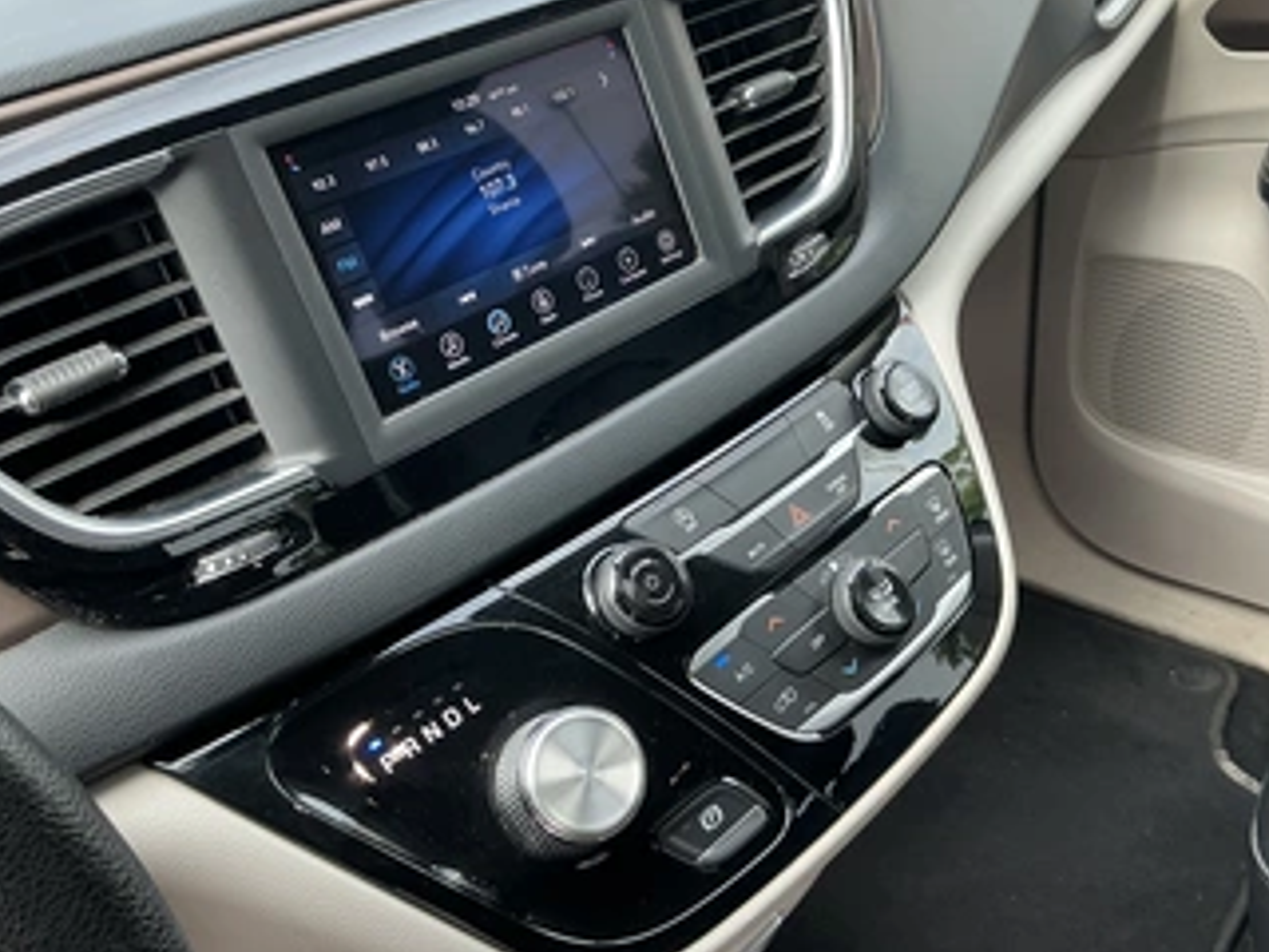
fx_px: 1283
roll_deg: +5.2
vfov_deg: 40.6
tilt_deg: -32.3
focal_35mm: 35
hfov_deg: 52.5
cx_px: 718
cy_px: 420
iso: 40
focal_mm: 3
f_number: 1.8
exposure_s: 1/122
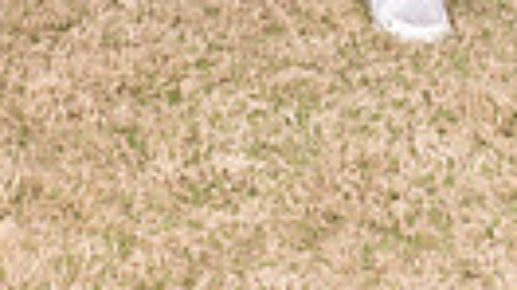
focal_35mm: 197
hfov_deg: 10.9
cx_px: 474
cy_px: -560
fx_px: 2698
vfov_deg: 5.8
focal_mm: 55
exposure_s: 1/320
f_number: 6.3
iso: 100
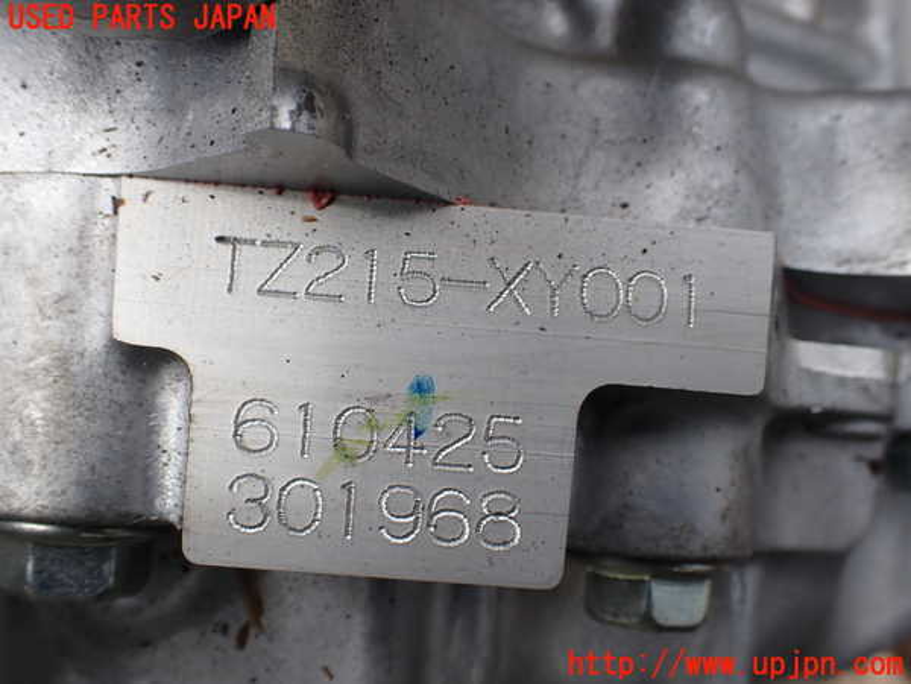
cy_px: 342
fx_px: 947
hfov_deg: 51.4
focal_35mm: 36
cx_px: 456
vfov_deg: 39.7
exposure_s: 1/500
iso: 100
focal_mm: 6.37
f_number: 3.5
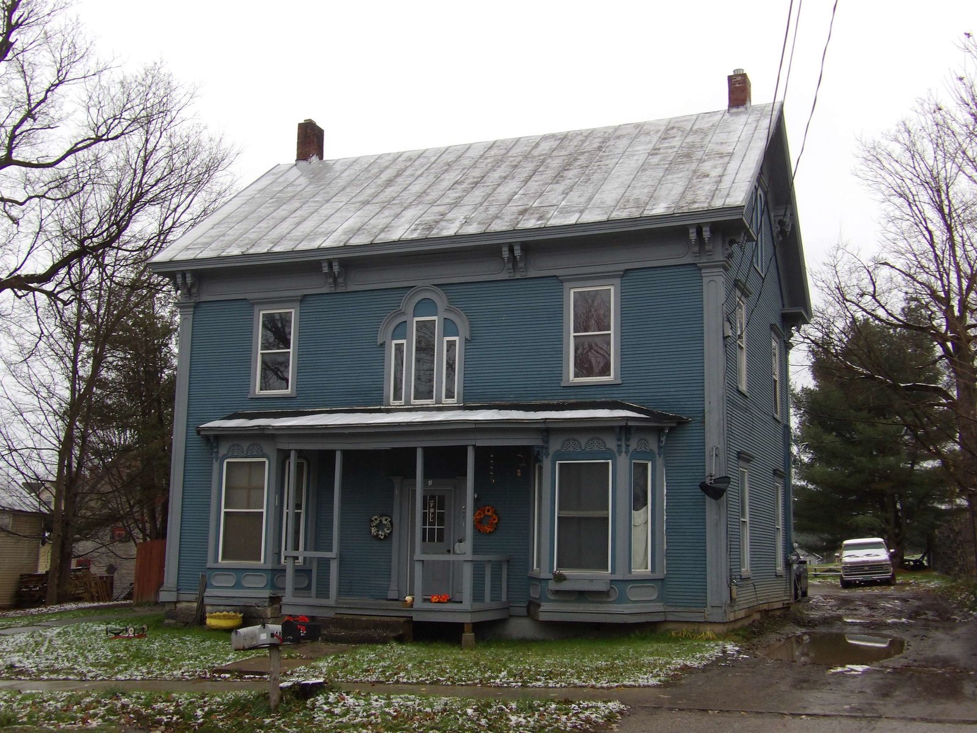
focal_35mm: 39
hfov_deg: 47.9
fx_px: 1101
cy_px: 366
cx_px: 488
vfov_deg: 36.8
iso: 175
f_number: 3.7
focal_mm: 7
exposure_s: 1/33
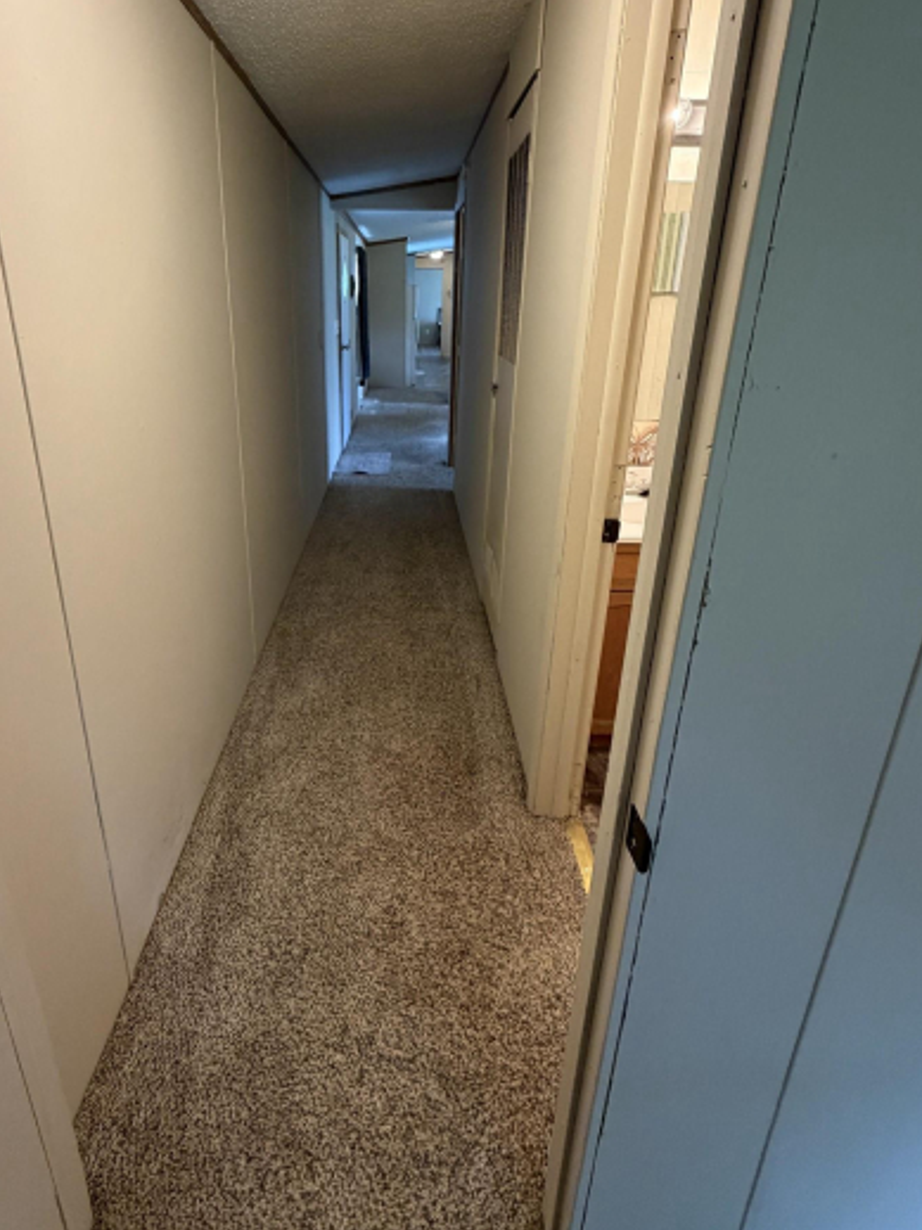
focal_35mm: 18
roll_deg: -0.5
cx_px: 412
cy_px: 520
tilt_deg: -19.9
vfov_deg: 87.1
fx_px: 640
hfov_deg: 71.4
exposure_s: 1/60
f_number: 2.2
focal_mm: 2.22
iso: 400
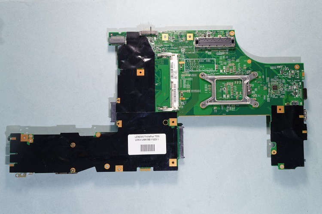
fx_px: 295
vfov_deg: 39.9
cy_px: 107
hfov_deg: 57.3
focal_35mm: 33
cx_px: 161
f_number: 8
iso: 100
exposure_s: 1/5
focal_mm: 22
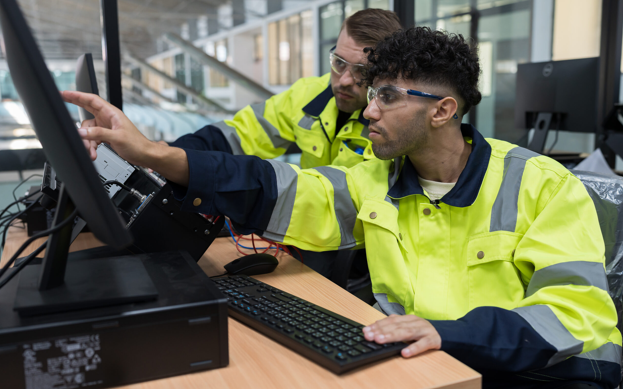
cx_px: 311
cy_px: 182
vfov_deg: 35.3
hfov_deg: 54.0
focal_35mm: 36
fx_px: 611
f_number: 2.8
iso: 1000
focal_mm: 35
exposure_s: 1/250
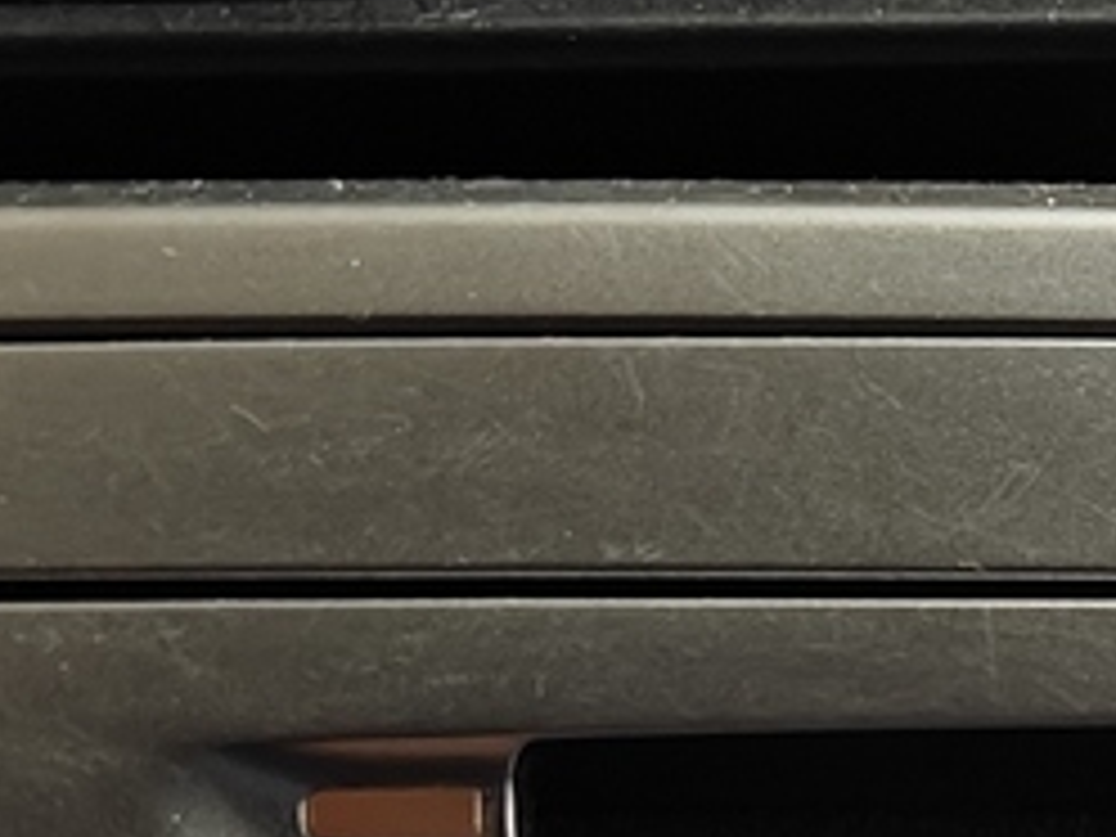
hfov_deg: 12.7
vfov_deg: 9.1
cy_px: 1764
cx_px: 1426
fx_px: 4868
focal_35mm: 151
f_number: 1.8
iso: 100
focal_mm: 5.59
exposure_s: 1/50
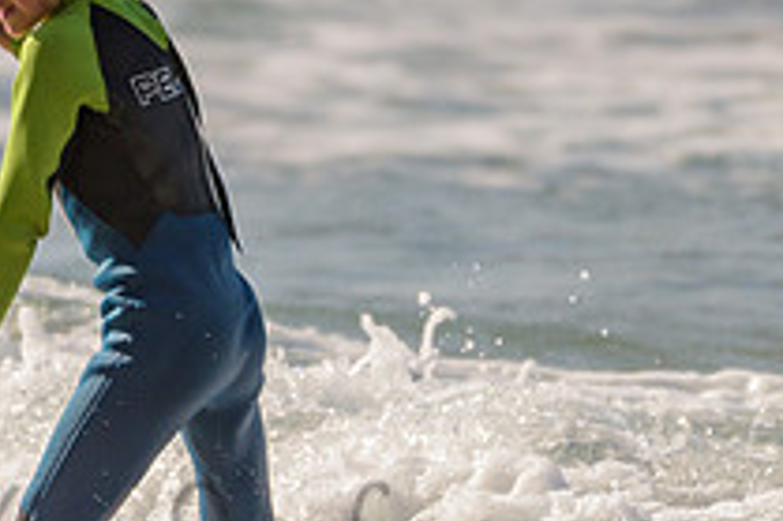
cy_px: 361
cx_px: 314
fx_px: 37075
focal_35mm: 1706
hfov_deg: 1.2
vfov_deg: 0.8
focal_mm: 500
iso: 110
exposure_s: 1/2000
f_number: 5.6
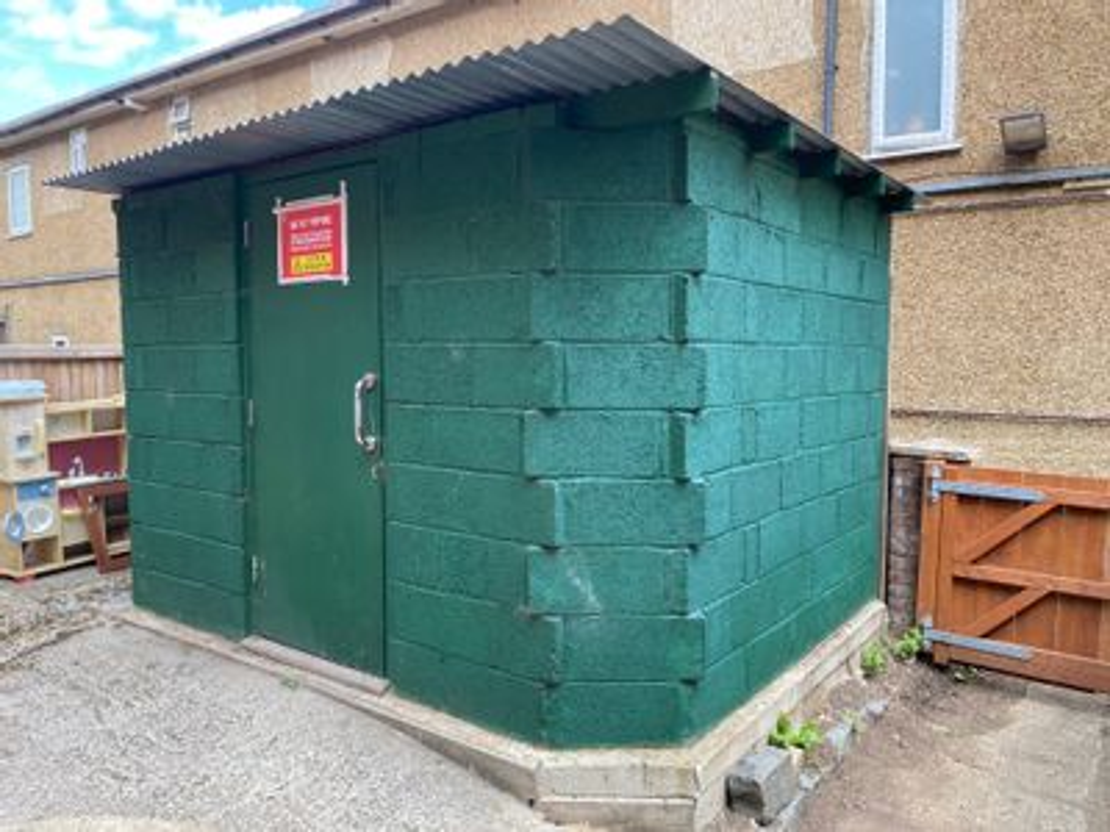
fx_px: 834
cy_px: 416
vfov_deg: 53.1
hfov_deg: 67.3
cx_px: 555
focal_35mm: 26
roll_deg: +0.3
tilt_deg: -6.9
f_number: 1.8
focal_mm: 4.25
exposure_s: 1/223
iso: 32
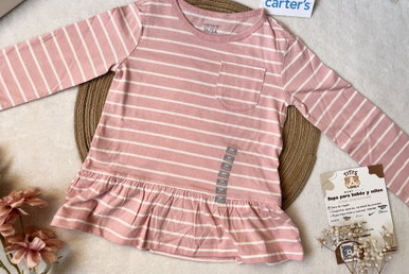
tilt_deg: -86.2
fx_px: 318
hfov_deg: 65.4
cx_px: 201
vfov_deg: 46.4
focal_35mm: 28
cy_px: 119
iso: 100
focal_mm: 5.1
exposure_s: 1/122
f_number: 1.6
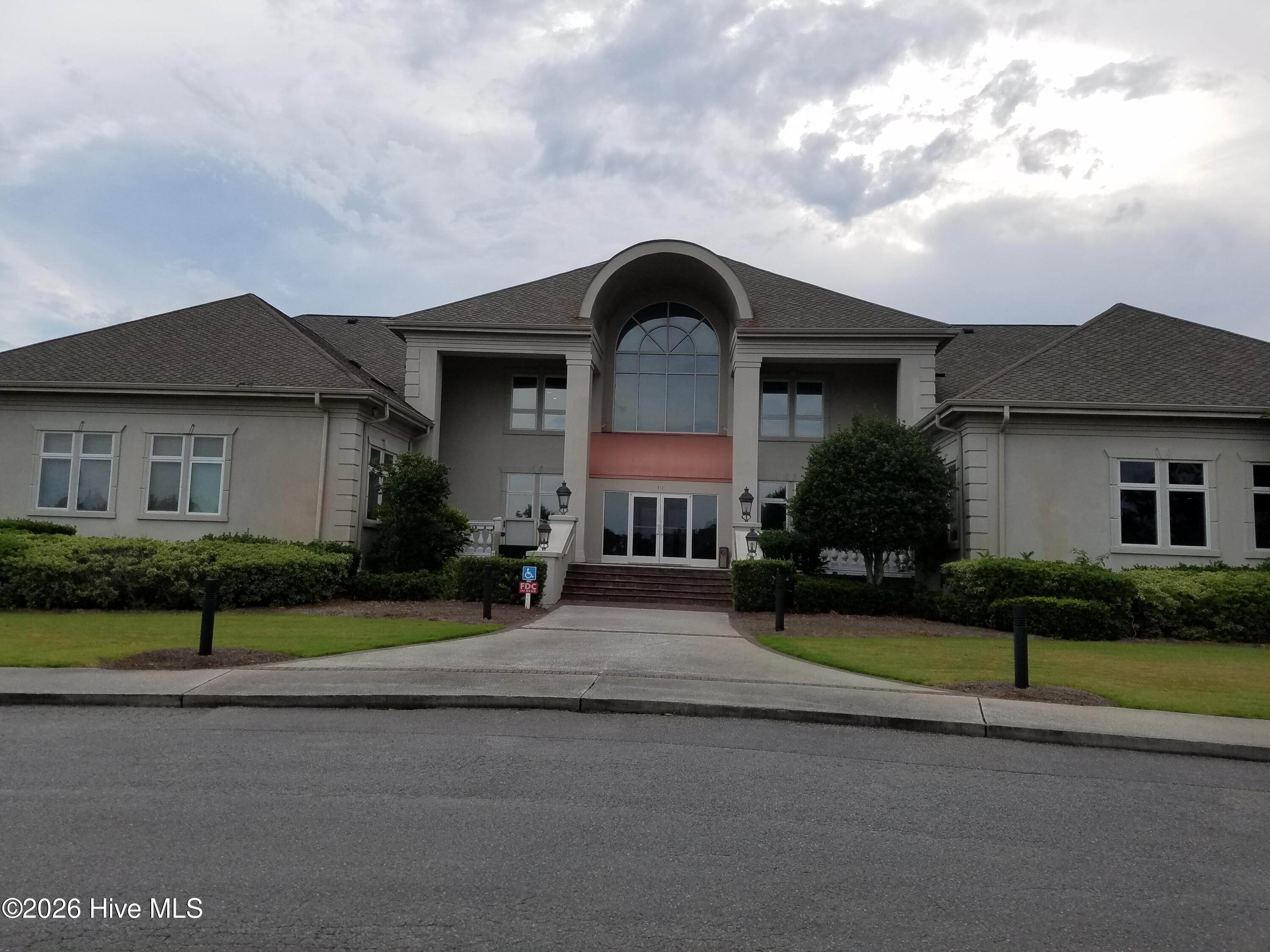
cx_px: 635
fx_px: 954
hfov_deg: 67.3
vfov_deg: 53.1
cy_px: 476
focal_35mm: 26
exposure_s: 1/1136
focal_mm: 4.2
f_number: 1.7
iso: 50
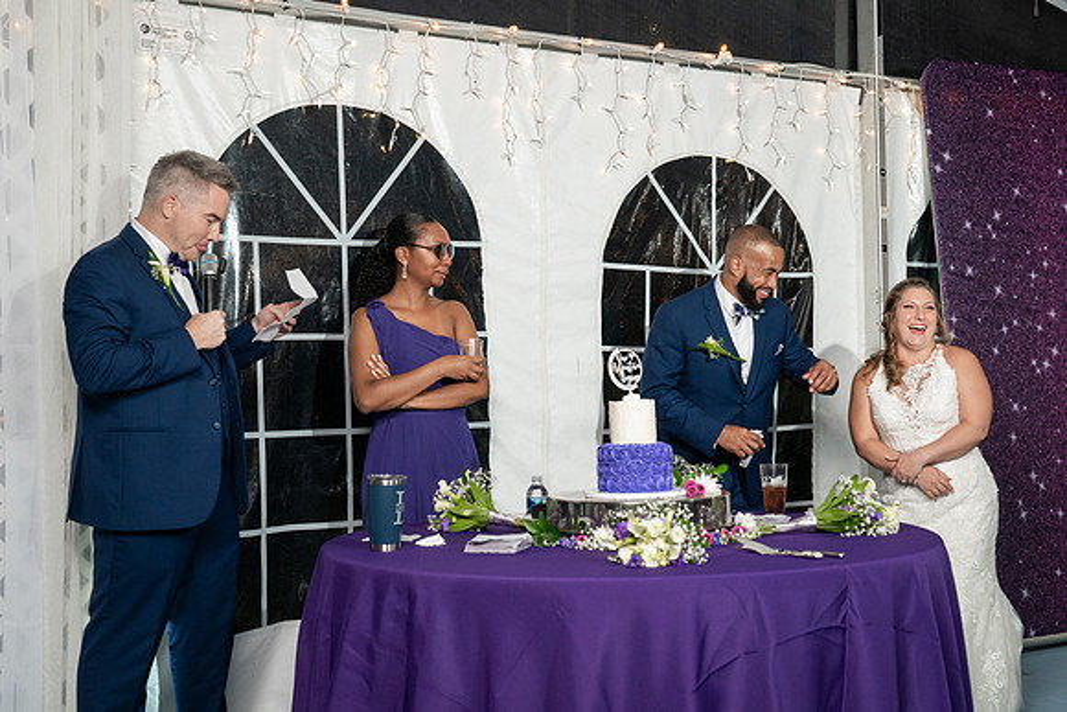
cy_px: 356
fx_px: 1371
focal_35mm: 46
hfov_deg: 42.5
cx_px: 534
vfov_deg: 29.1
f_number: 5.6
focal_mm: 46
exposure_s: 1/200
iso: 1600
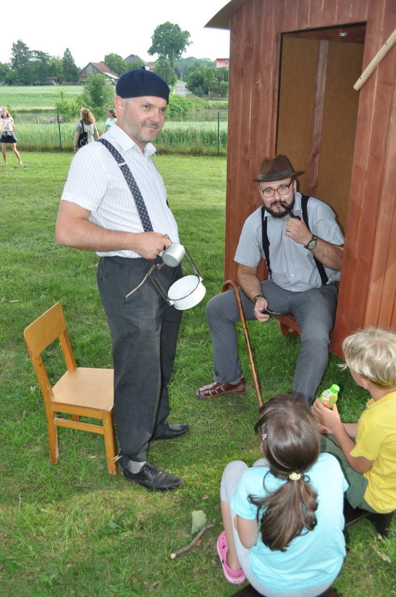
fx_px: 497
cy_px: 298
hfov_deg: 43.5
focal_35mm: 30
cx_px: 198
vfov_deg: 62.0
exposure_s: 1/200
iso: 200
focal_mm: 20
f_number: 5
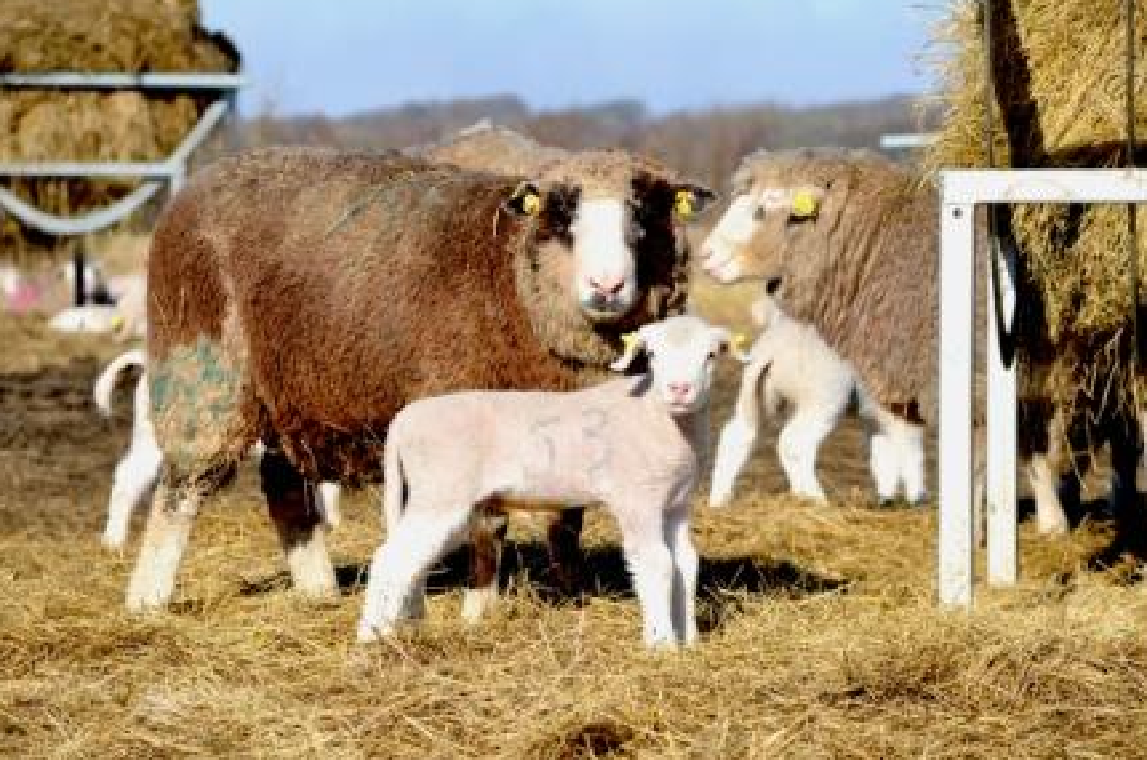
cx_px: 582
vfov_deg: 7.0
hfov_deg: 10.5
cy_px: 372
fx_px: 6218
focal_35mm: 196
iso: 100
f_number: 8
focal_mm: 125
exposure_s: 1/250
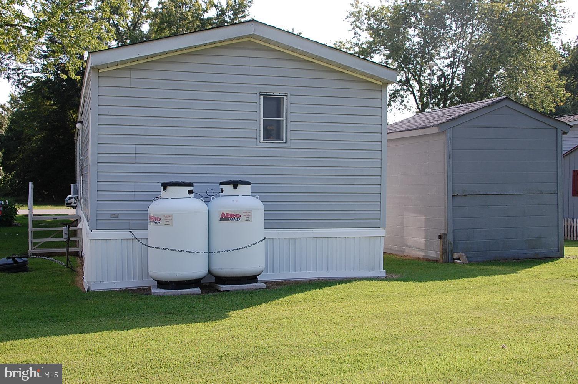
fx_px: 746
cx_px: 289
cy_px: 192
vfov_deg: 28.9
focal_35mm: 46
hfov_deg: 42.4
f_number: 8
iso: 200
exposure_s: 1/250
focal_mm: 31
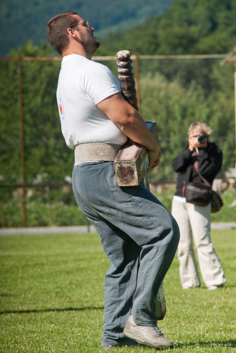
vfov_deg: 6.9
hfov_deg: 4.6
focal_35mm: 300
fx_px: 2942
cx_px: 118
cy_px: 176
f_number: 6.7
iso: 100
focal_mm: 200
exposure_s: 1/350
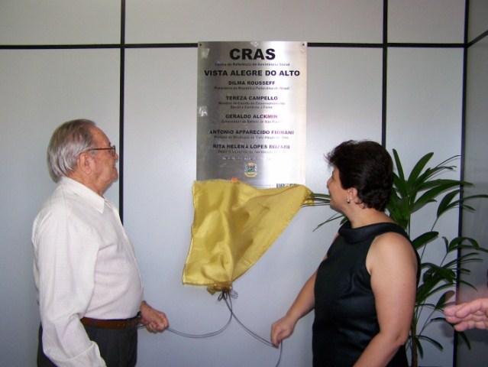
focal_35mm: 38
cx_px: 244
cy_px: 184
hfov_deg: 49.0
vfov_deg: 37.8
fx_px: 536
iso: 160
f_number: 2.8
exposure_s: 1/60
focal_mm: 6.3
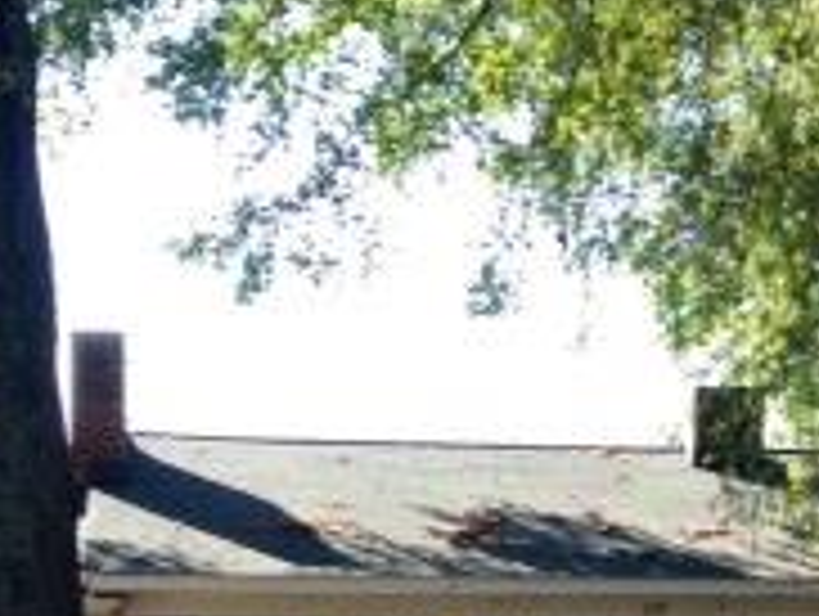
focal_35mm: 123
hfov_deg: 15.8
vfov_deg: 11.8
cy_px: 746
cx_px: 716
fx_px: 2914
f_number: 2.4
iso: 50
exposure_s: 1/210
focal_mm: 4.28
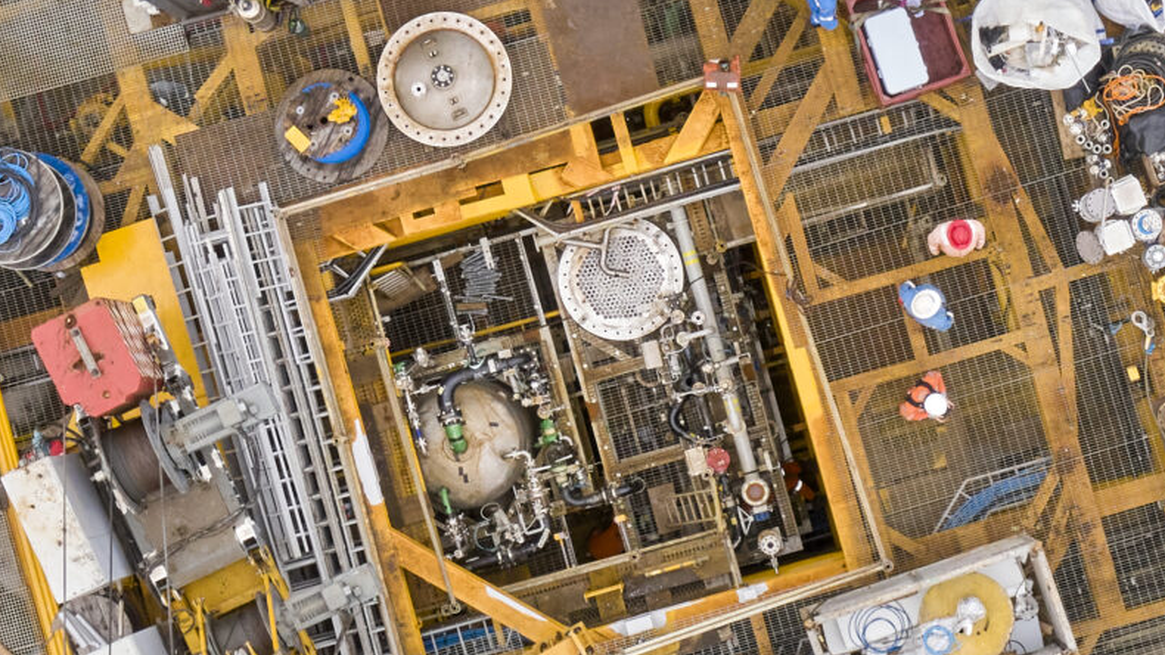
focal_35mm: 95
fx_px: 2934
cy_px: 356
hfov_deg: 22.4
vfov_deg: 12.7
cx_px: 668
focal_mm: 10.26
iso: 400
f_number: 6.3
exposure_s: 1/500
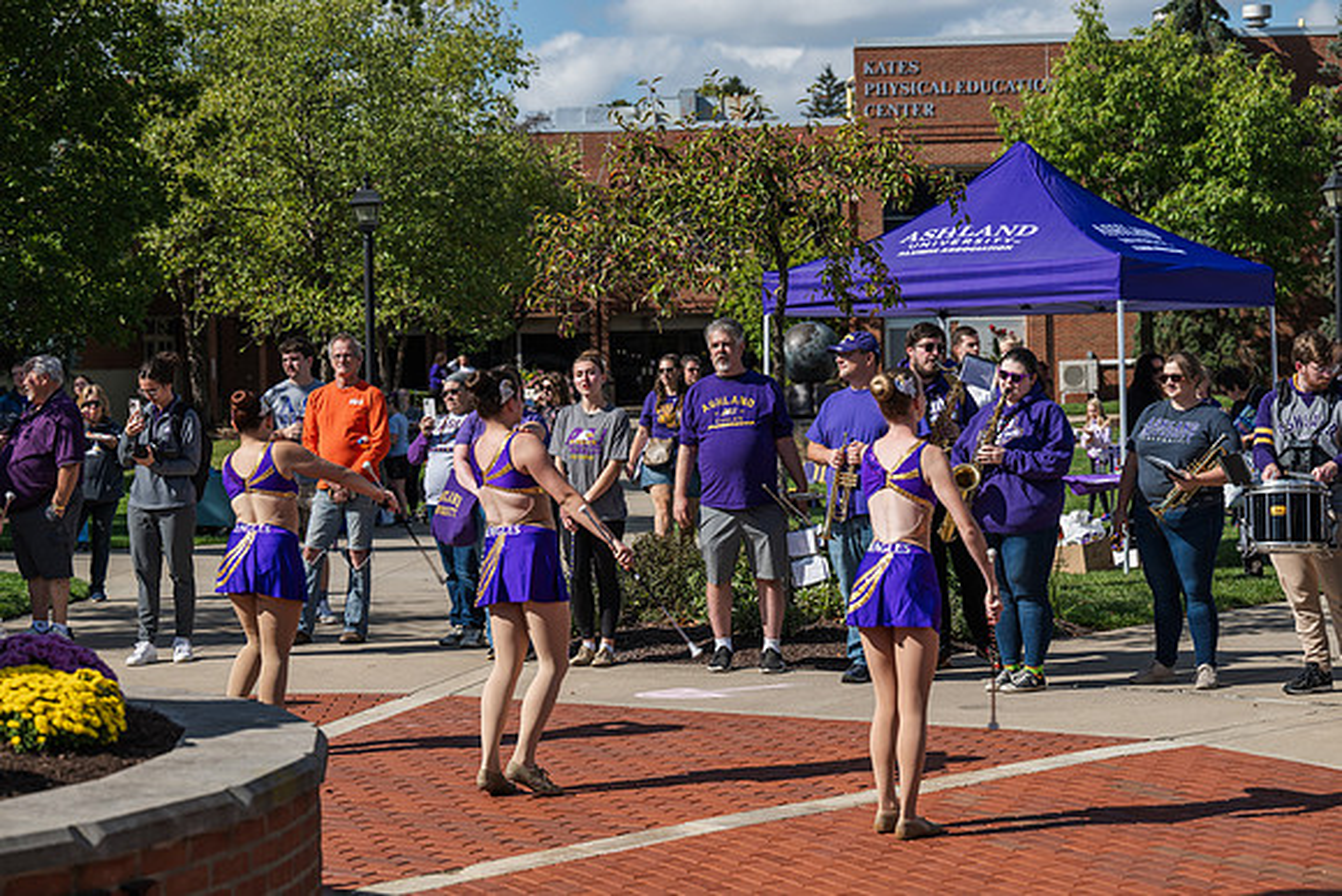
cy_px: 448
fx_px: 3020
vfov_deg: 16.9
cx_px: 671
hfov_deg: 25.1
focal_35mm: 81
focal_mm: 81
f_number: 4.5
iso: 64
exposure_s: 1/500
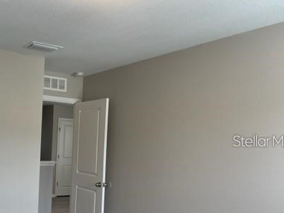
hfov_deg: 43.4
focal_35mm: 42
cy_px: 141
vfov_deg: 34.1
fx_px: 345
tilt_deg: +0.6
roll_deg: -2.9
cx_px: 71
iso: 80
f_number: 1.6
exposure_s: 1/120
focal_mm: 5.1
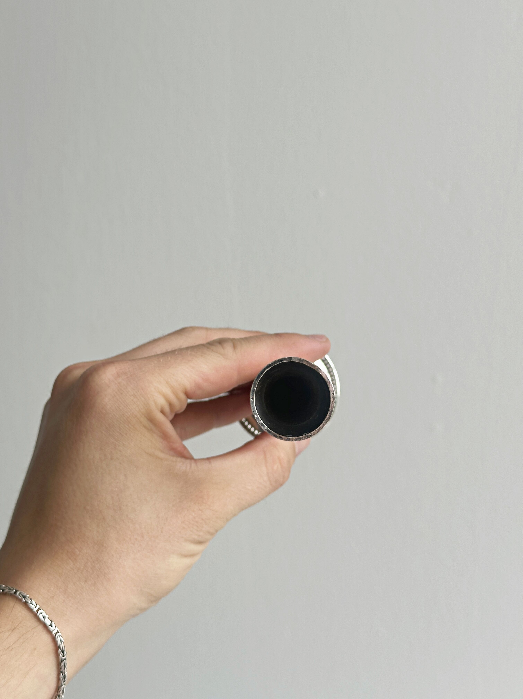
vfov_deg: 39.7
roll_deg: -0.1
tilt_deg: -9.2
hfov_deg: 30.2
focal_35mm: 48
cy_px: 350
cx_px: 262
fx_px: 968
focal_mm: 6.86
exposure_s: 1/694
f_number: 1.78
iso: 64
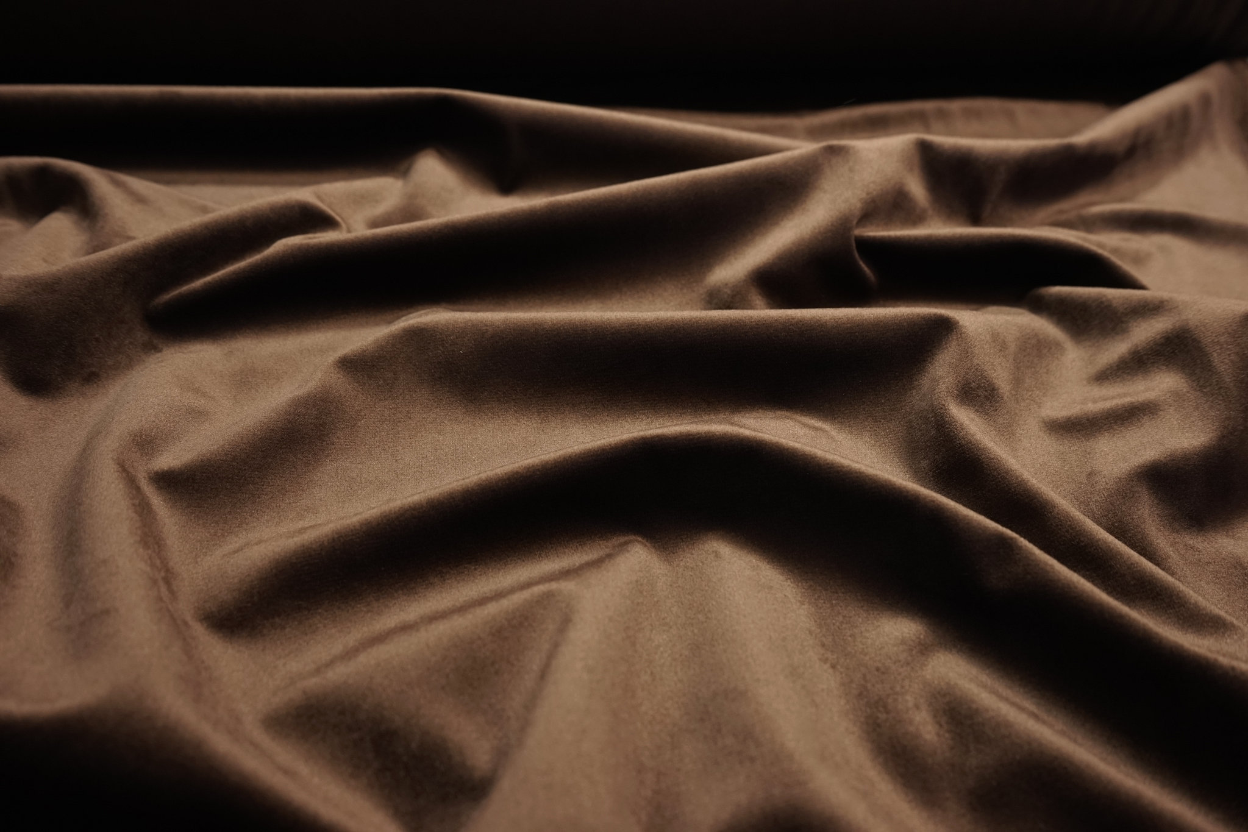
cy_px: 416
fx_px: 1040
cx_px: 624
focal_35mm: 30
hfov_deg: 61.9
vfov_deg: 43.6
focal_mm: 30
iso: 640
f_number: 8
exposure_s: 1/30
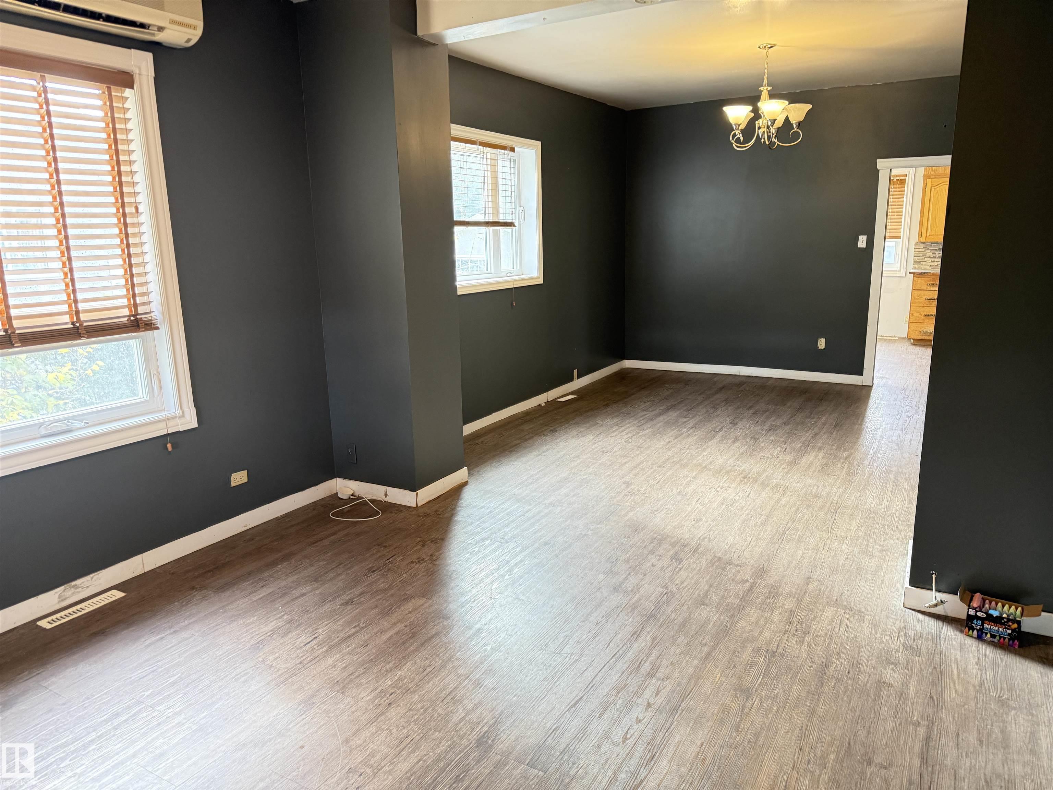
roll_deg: +1.0
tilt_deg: -12.4
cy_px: 395
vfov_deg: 56.8
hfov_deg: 71.6
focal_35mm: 24
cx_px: 526
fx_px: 730
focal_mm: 6.76
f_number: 1.78
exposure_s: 1/60
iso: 400
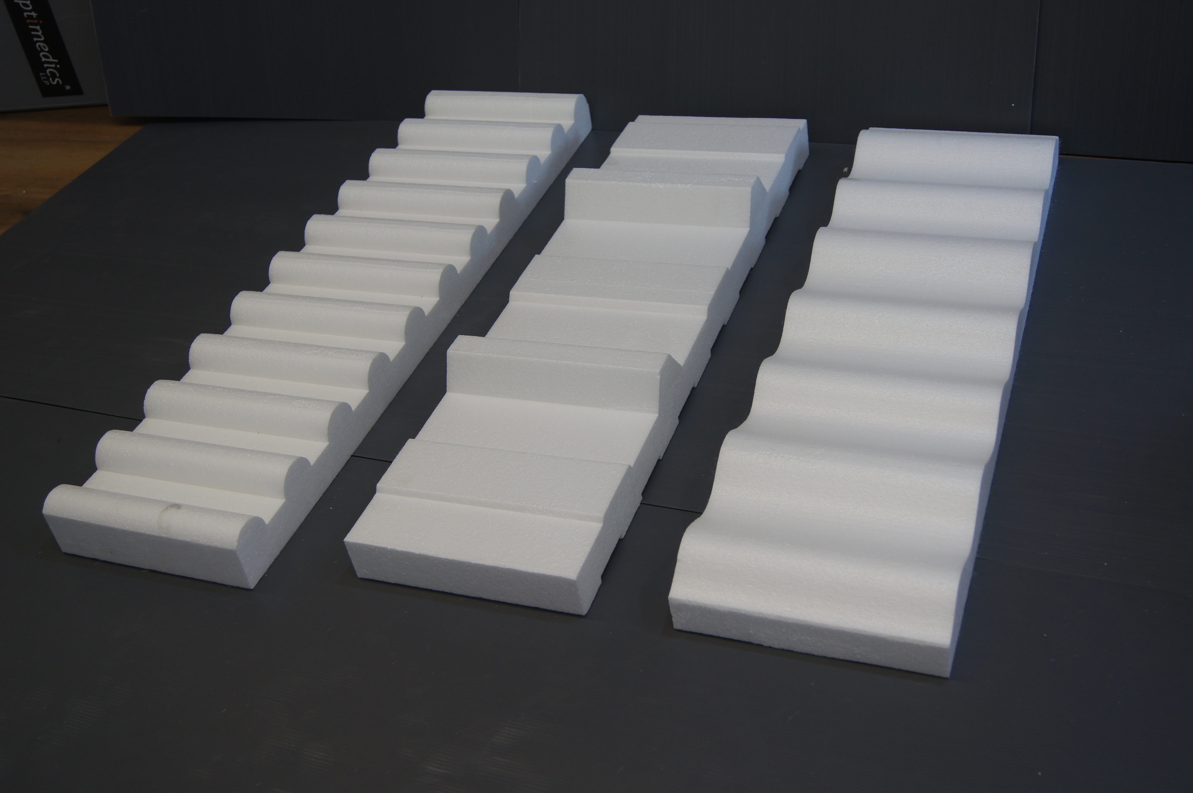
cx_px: 596
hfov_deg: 49.6
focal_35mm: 39
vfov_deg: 34.1
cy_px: 396
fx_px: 1291
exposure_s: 1/50
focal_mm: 26
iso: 200
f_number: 4.5
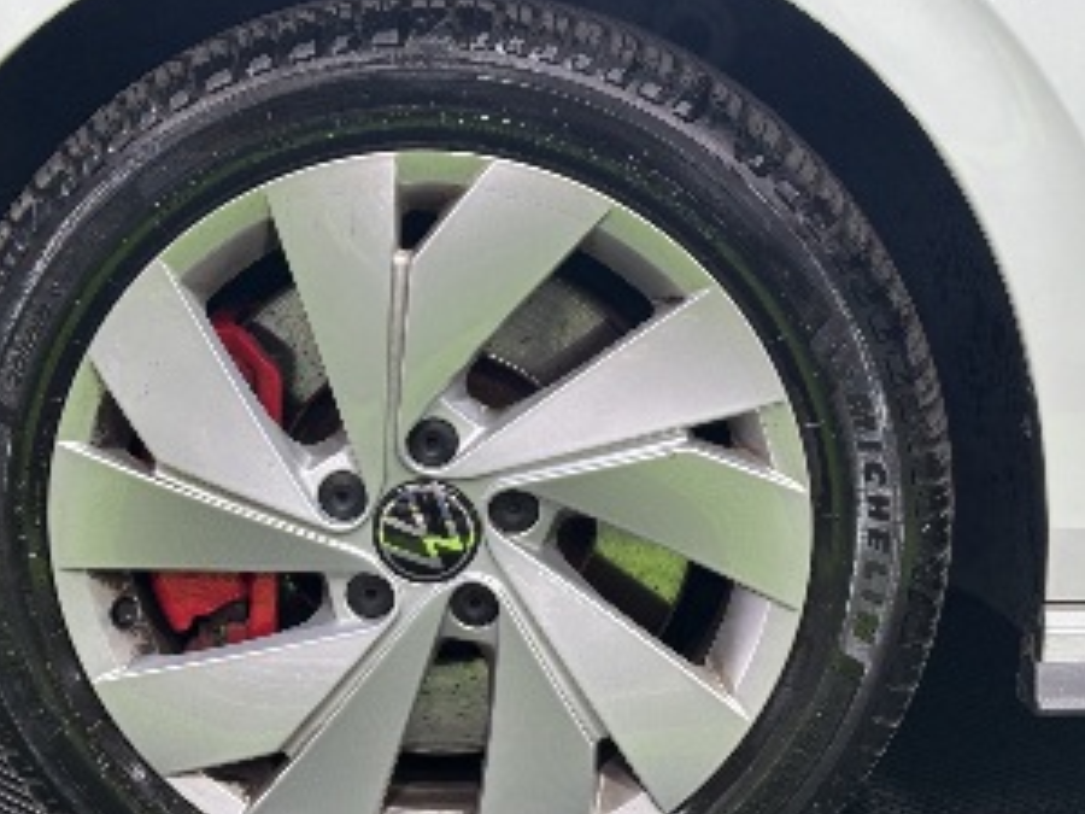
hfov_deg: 27.0
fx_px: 2257
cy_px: 485
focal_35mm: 72
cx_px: 438
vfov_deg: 20.4
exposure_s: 1/50
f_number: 1.6
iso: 32
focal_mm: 5.96
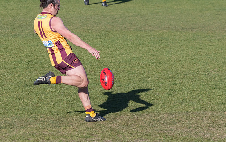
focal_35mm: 325
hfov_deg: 6.5
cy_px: 87
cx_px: 103
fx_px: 2002
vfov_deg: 4.0
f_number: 8
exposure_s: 1/3200
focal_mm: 170
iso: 800
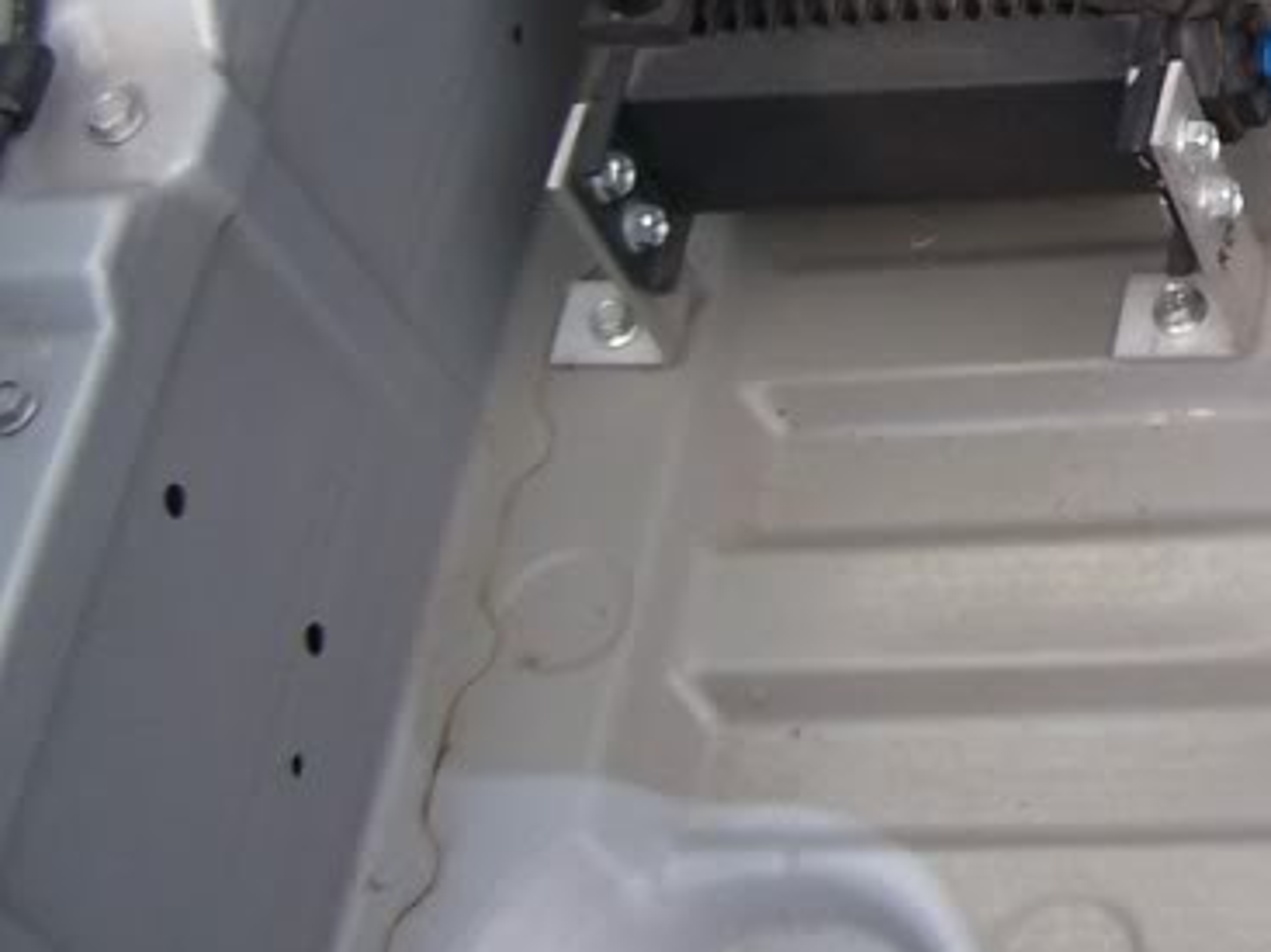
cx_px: 1603
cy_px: 21
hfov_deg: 17.5
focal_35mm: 106
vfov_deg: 13.8
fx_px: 3891
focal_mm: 6.3
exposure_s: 1/125
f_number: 2.8
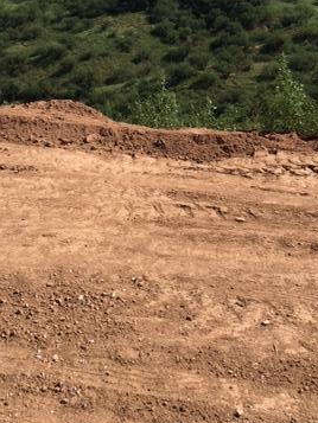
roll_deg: -0.7
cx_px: 132
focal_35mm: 52
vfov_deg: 34.8
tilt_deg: -5.1
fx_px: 637
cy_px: 46
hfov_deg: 28.0
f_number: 2.2
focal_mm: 4.15
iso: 25
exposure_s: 1/2262
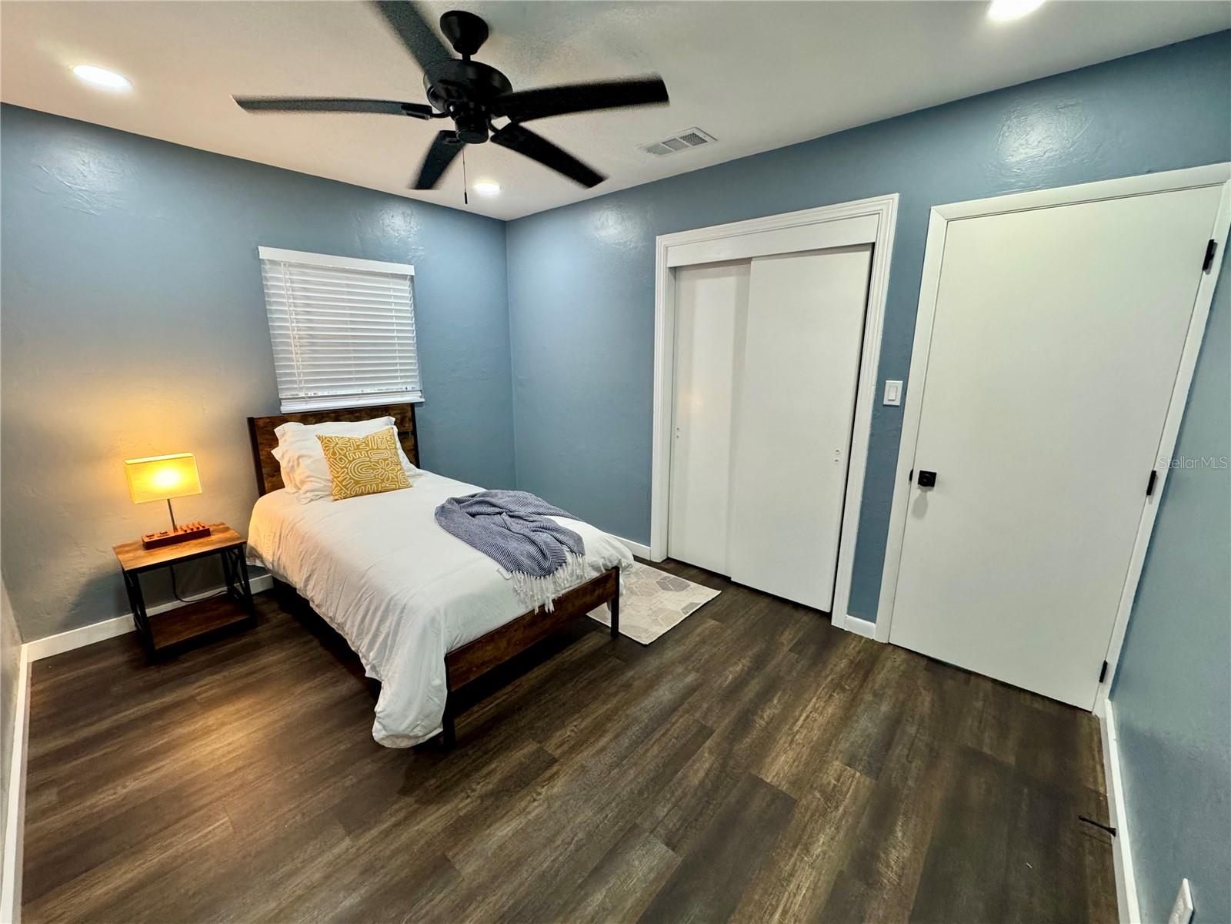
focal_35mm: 14
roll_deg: +0.1
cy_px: 462
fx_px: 498
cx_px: 616
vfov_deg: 85.7
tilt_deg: -12.5
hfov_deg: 102.1
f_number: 2.2
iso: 320
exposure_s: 1/120
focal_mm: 2.22
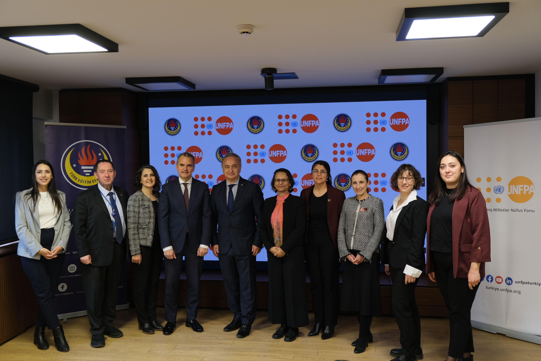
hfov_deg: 58.7
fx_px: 481
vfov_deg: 41.1
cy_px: 180
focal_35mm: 32
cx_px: 270
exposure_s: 1/30
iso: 320
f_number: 3.2
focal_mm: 21.4
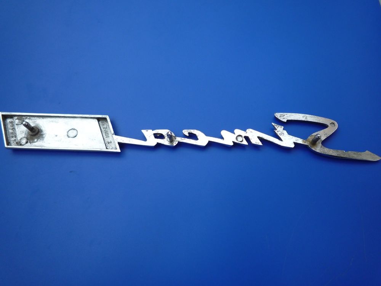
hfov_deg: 69.4
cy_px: 143
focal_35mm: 25
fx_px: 275
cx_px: 190
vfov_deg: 54.9
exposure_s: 1/125
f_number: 2.8
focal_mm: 4.4
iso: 100
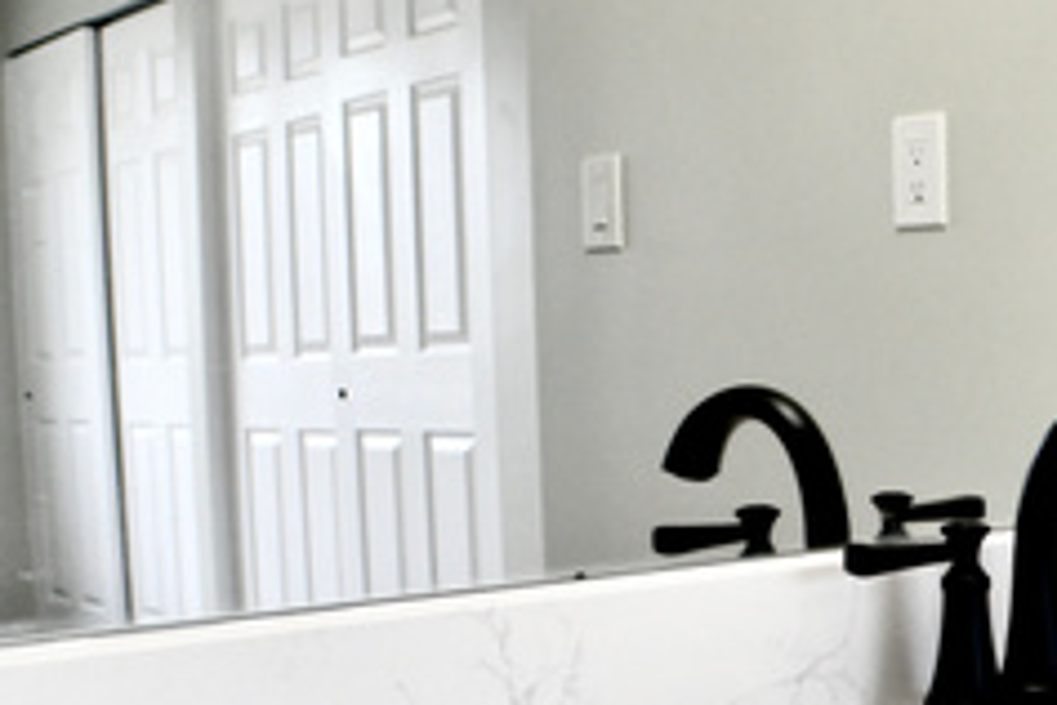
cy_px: 504
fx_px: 2378
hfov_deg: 24.5
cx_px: 914
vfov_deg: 16.8
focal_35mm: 81
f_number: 5.6
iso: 400
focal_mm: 20
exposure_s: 1/125
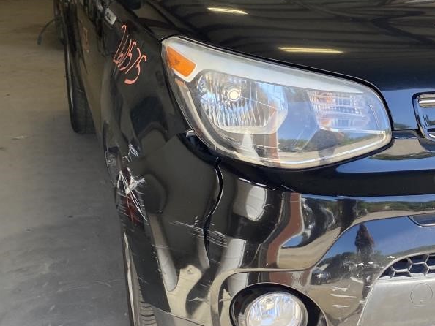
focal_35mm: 56
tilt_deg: -11.6
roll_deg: -3.4
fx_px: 704
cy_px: 156
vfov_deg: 26.1
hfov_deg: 32.5
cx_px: 397
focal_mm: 4.25
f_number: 1.8
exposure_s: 1/205
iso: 32
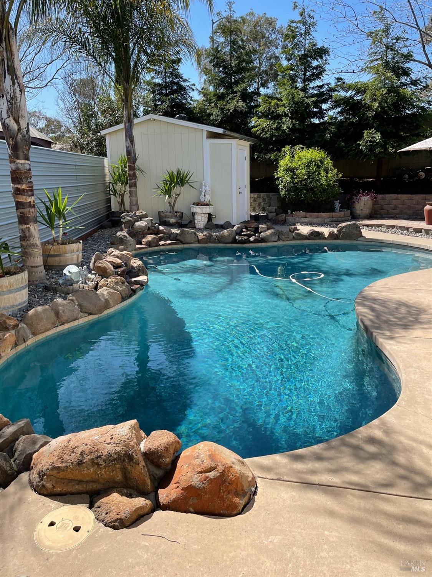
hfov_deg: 53.1
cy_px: 288
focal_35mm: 26
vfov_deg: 67.3
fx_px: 433
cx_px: 216
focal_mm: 5.1
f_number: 1.6
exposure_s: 1/1852
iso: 32
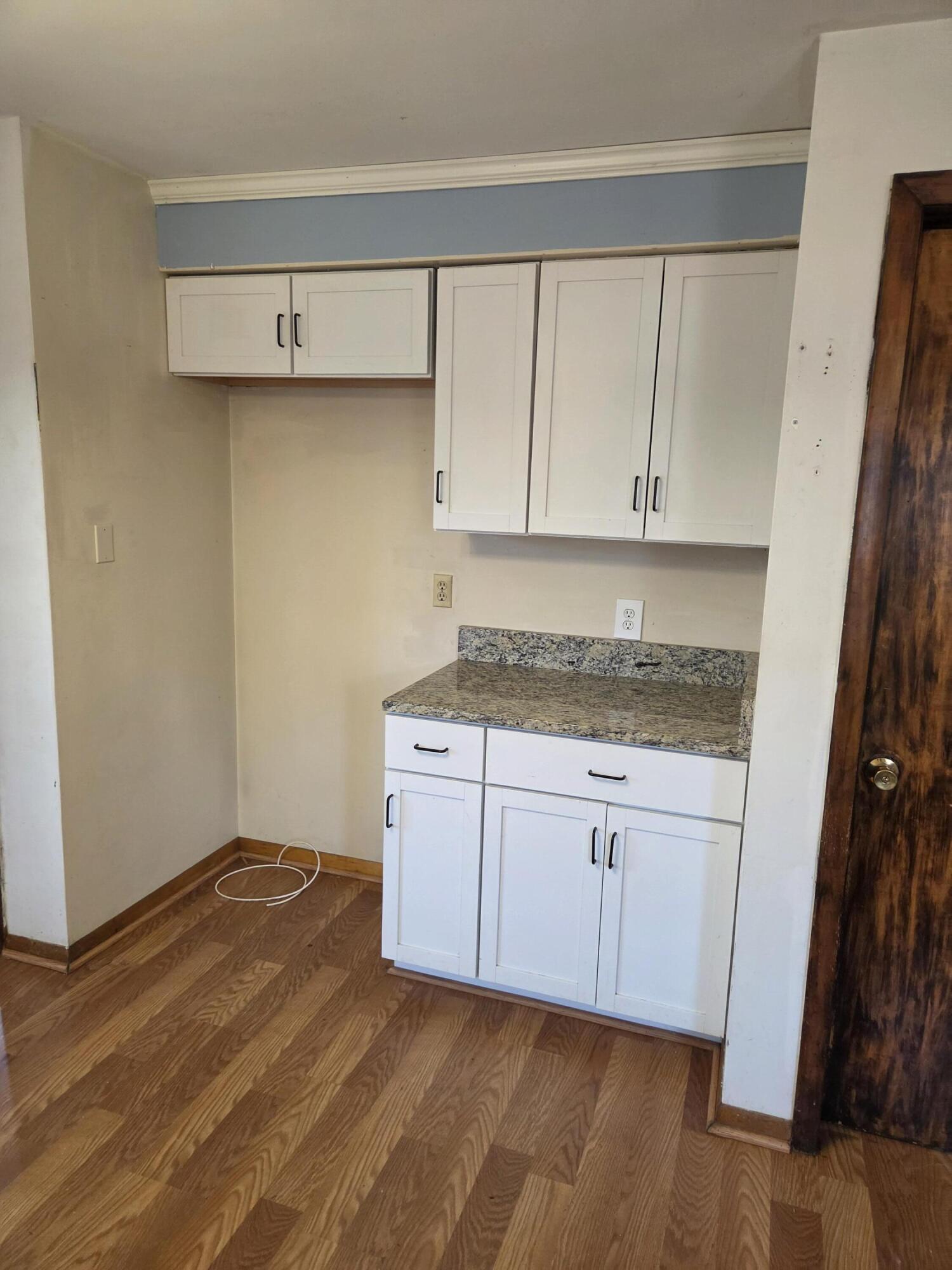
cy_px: 635
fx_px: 843
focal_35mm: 23
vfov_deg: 73.9
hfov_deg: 58.9
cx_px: 476
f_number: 1.8
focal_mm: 5.4
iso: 320
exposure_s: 1/120
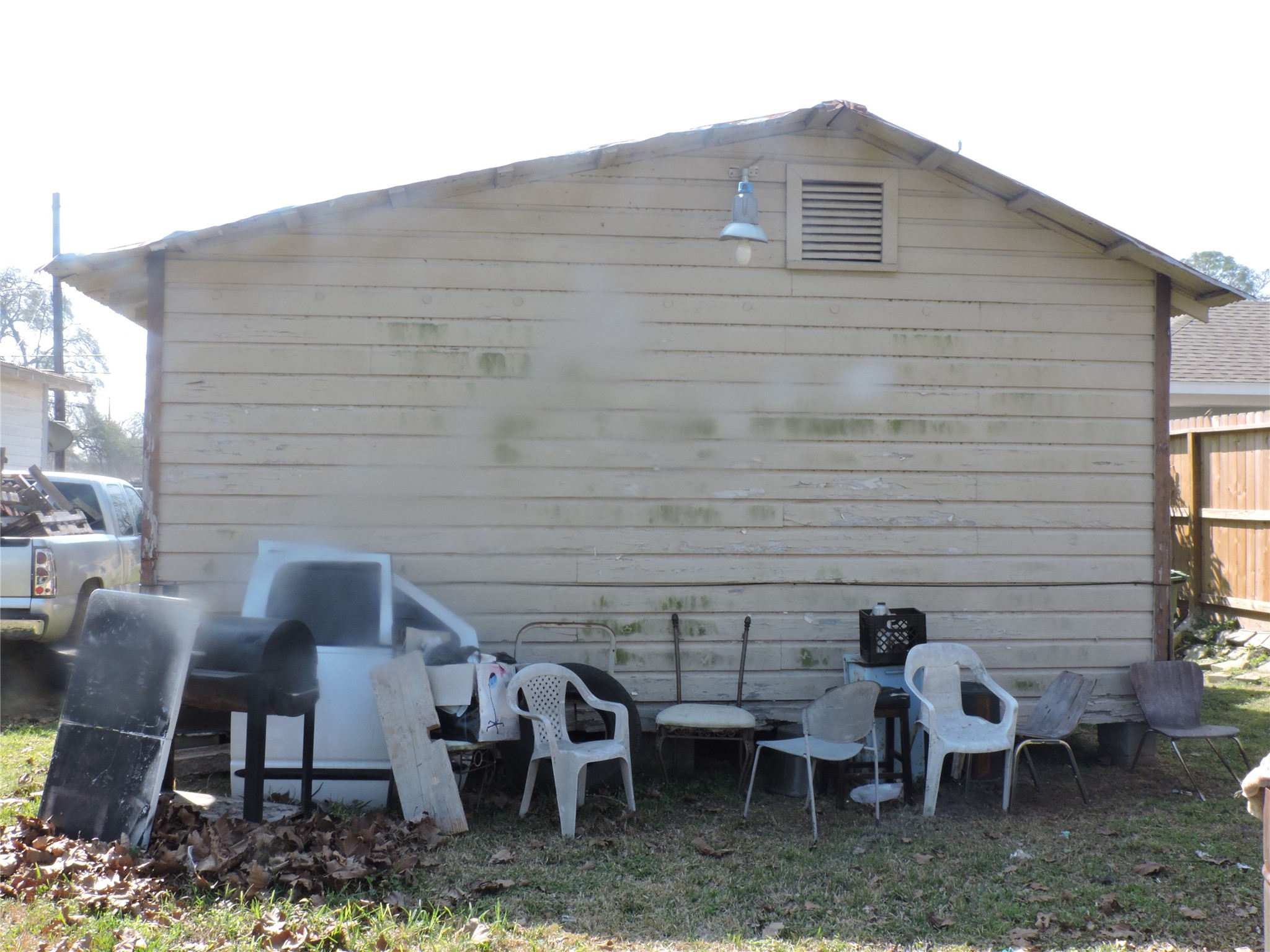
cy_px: 476
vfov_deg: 40.7
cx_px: 635
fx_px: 1284
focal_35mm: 35
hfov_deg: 52.6
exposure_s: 1/60
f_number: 8.1
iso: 100
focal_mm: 6.2
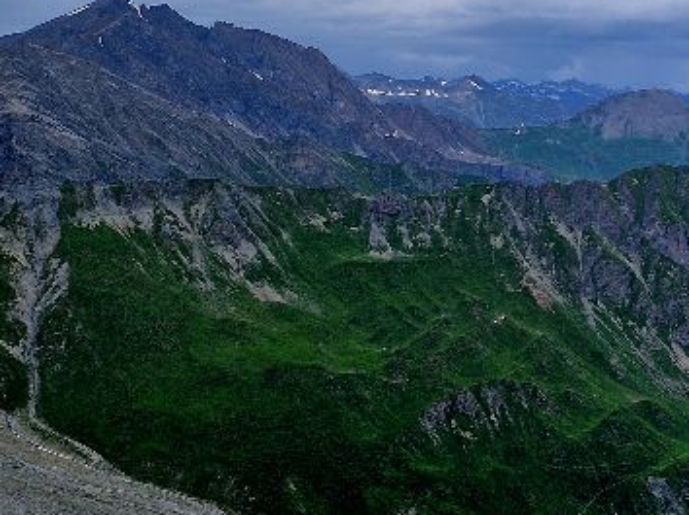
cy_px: 297
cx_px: 907
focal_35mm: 65
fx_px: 1293
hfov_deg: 25.5
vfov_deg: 22.5
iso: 50
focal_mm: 5.4
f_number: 1.8
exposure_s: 1/1000
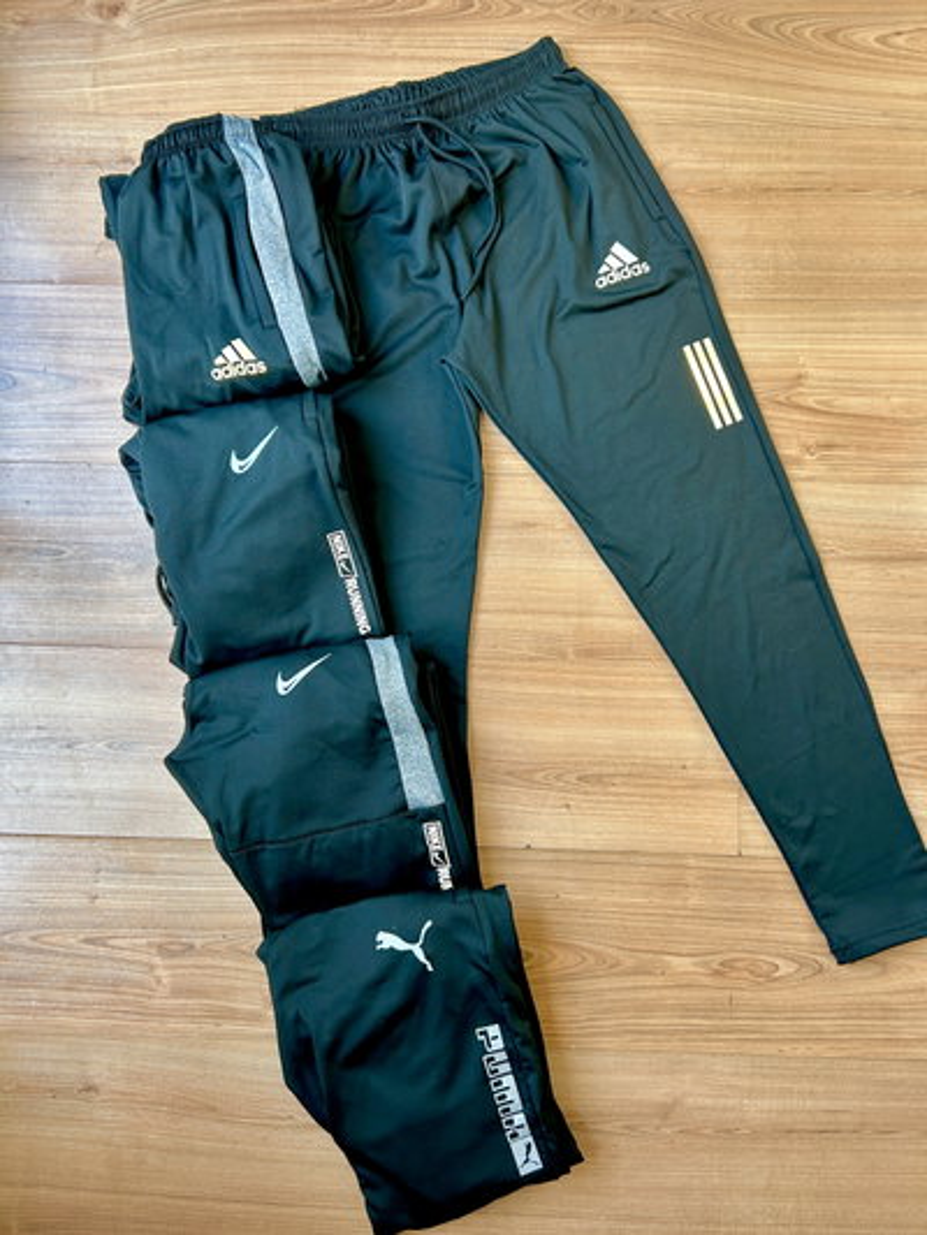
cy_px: 618
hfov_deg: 53.1
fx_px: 928
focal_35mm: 26
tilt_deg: -85.0
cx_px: 464
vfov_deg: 67.3
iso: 125
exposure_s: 1/92
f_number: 1.5
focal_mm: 5.7
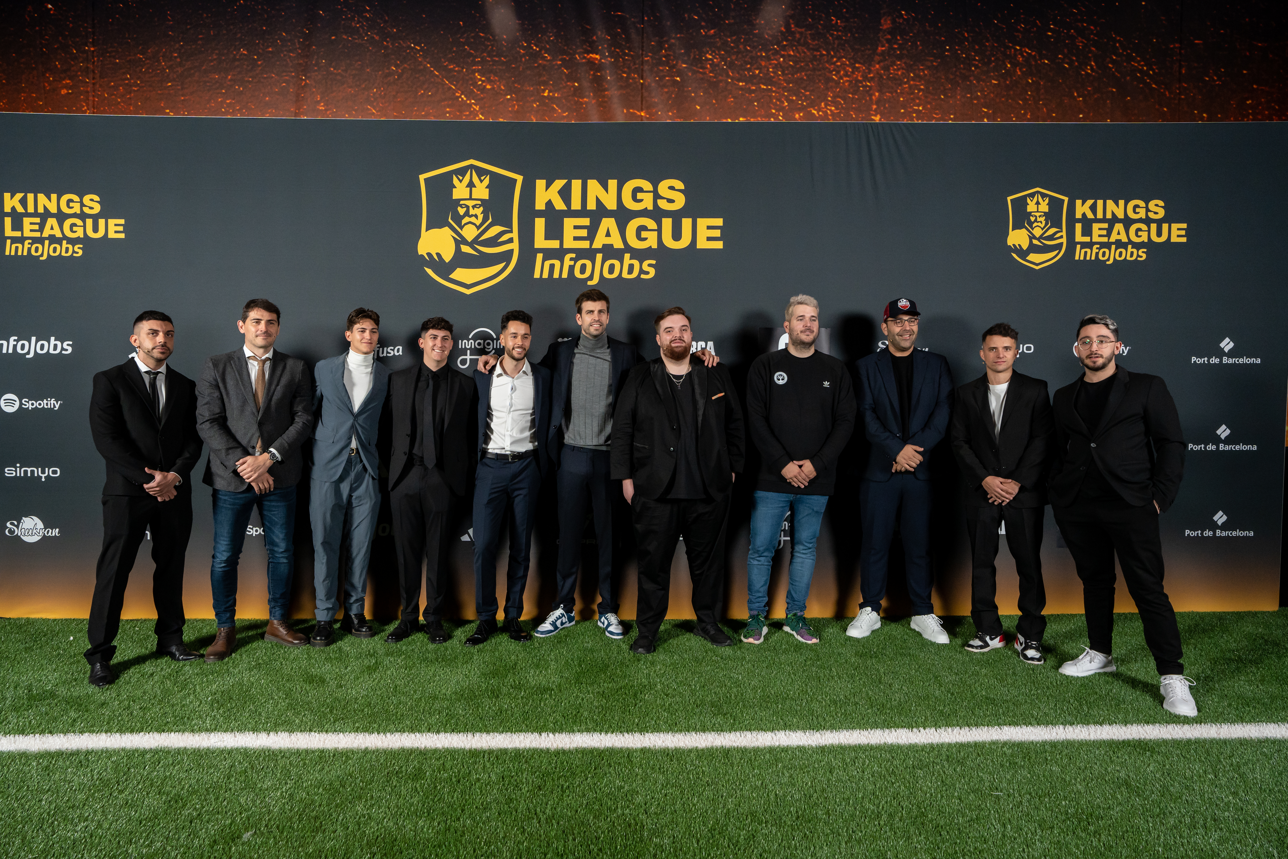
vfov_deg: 67.4
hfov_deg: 90.0
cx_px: 644
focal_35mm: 18
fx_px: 644
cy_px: 430
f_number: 6.3
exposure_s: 1/125
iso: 1600
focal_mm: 18
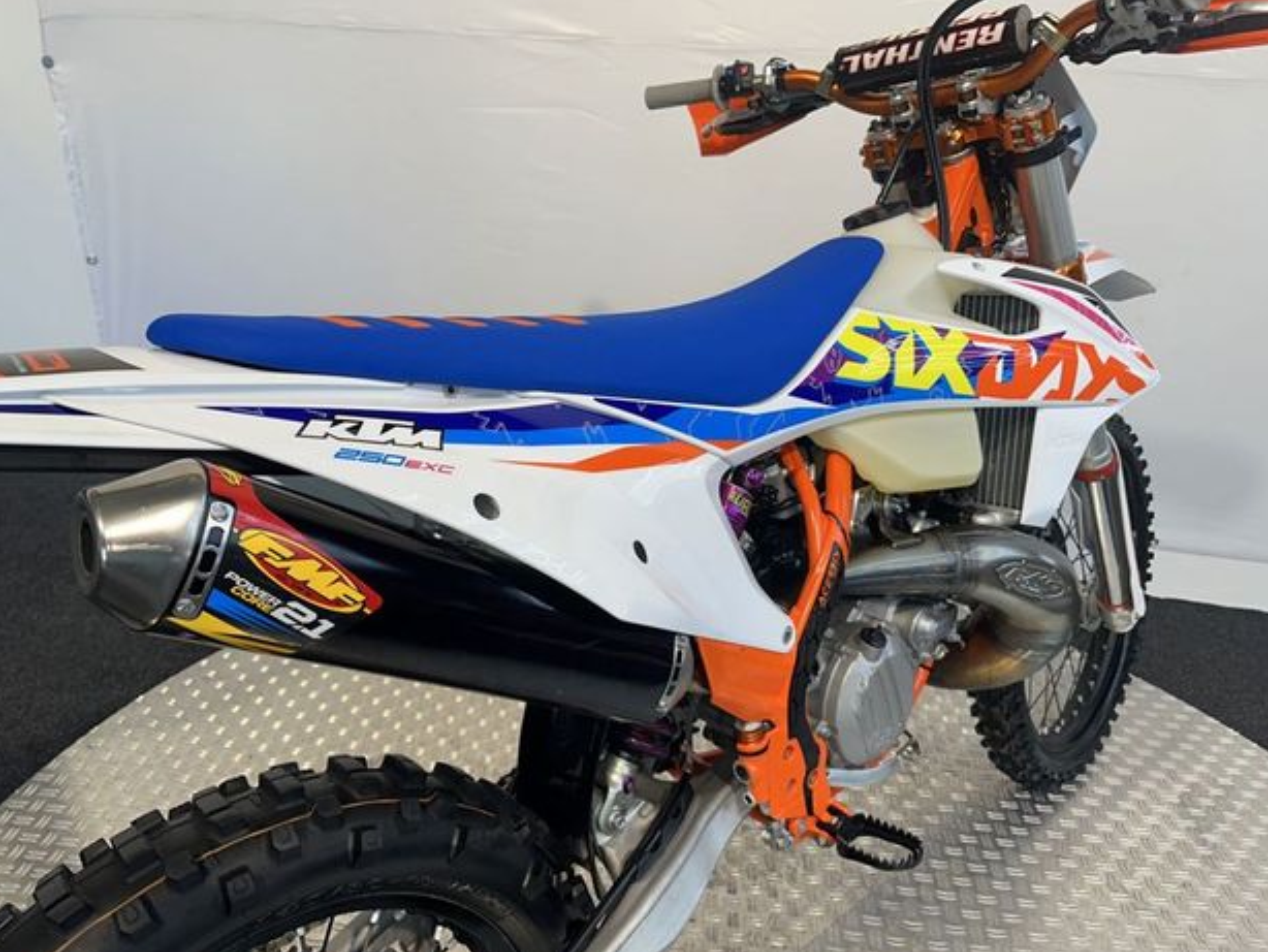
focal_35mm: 25
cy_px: 487
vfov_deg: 54.9
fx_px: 916
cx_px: 615
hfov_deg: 69.4
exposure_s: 1/100
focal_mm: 6.86
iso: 64
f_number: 1.78
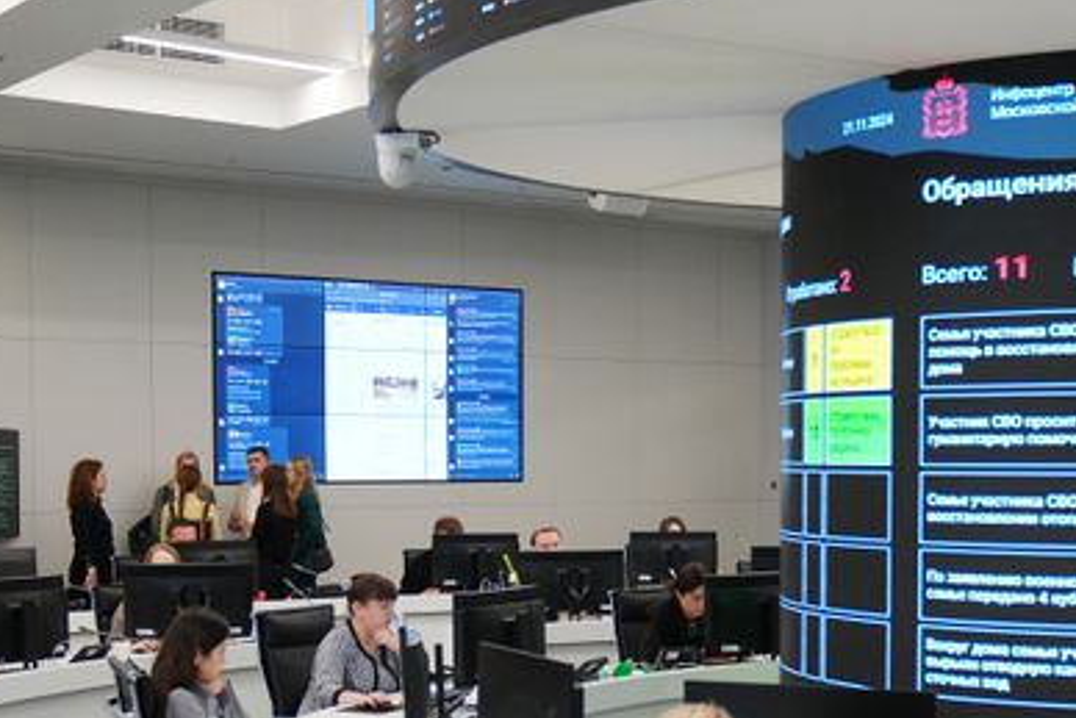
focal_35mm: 63
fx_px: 1884
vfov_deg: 21.3
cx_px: 595
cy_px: 588
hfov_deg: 31.9
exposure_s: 1/640
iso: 2500
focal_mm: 35
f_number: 2.8
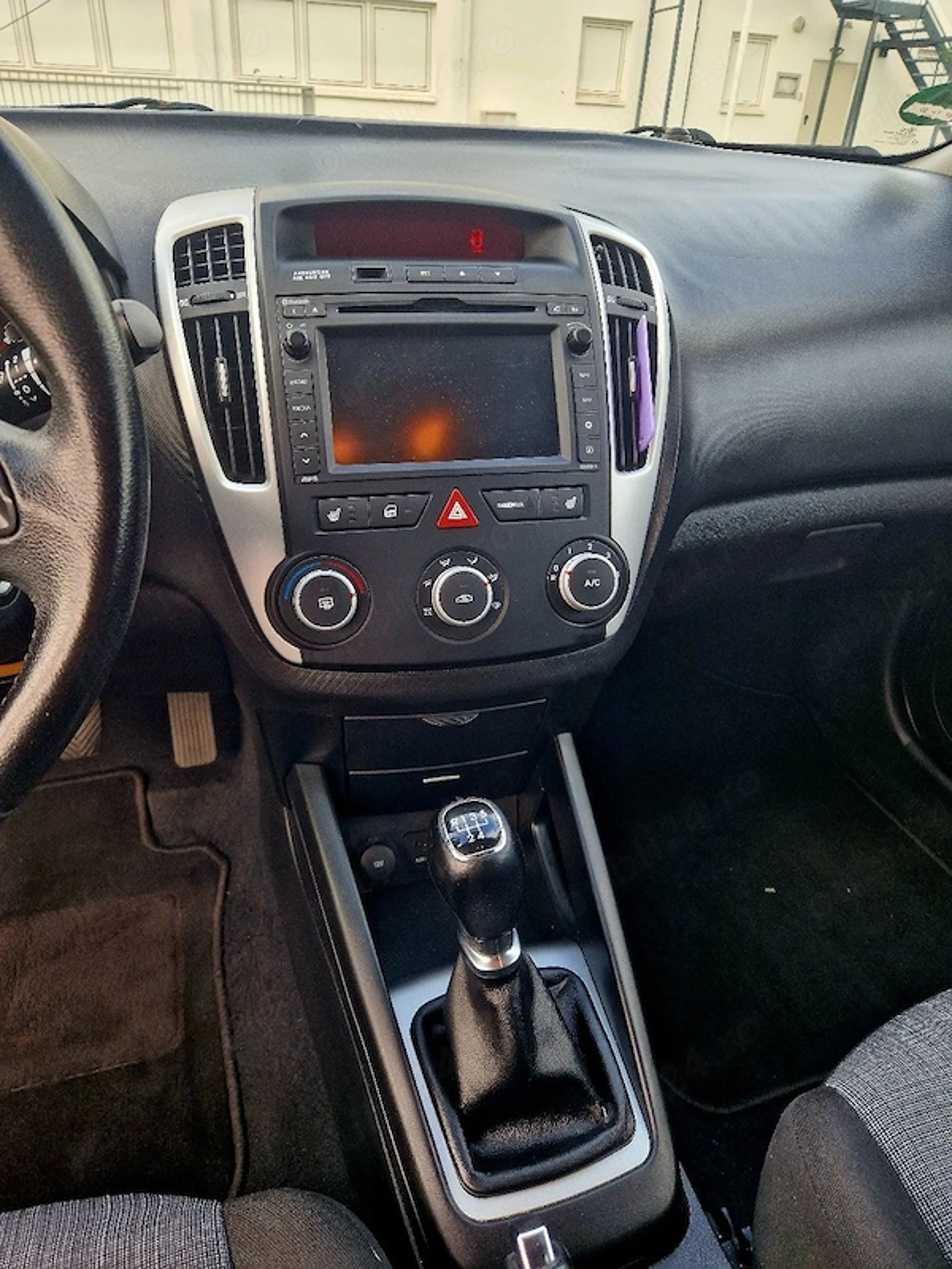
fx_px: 843
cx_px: 476
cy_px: 634
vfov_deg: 73.9
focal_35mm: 23
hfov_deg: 58.9
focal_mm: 5.4
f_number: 1.8
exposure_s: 1/182
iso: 80
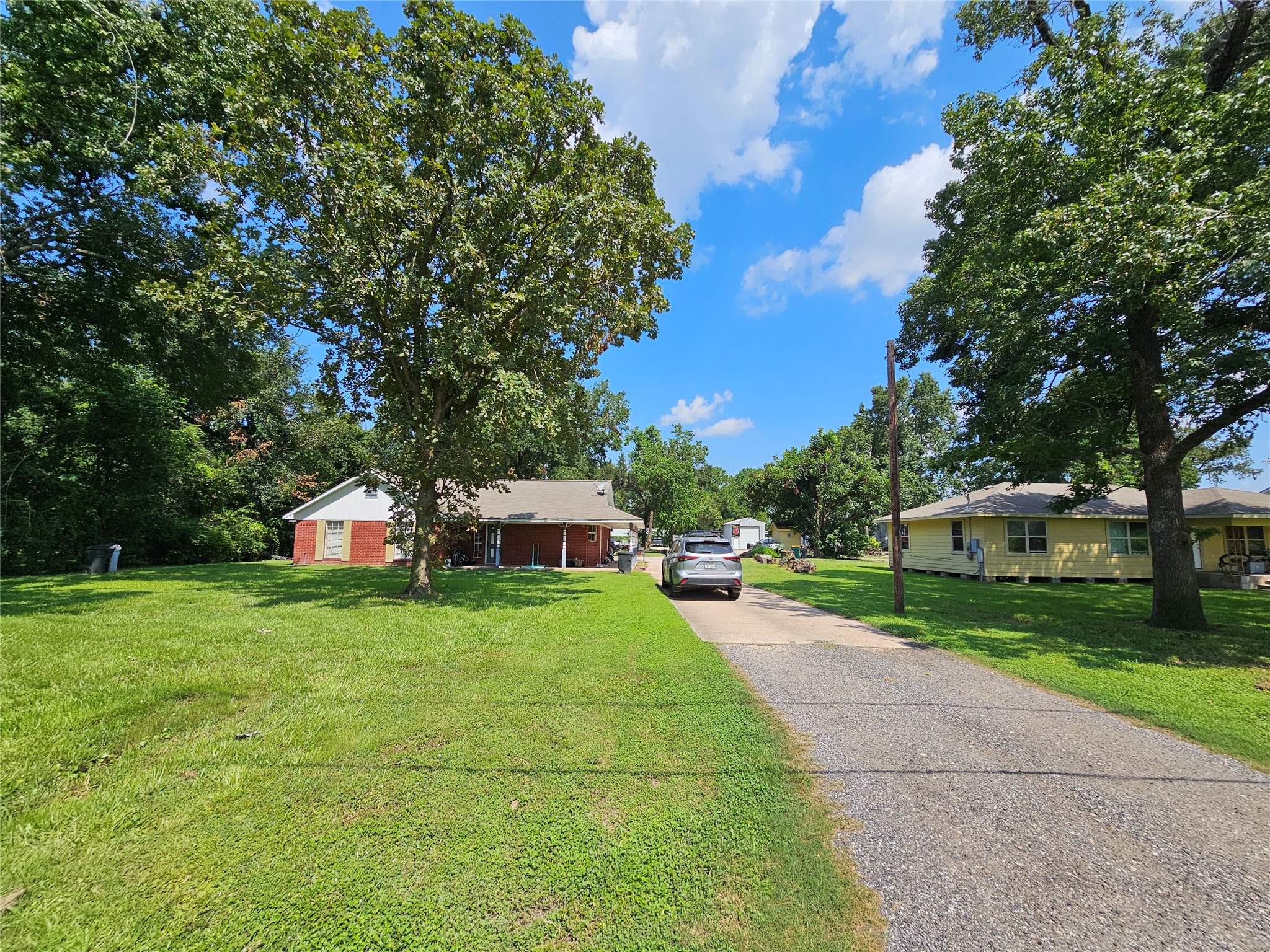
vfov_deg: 89.9
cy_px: 476
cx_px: 635
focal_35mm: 13
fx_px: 477
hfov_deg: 106.2
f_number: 2.2
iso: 50
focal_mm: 2.2
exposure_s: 1/2371
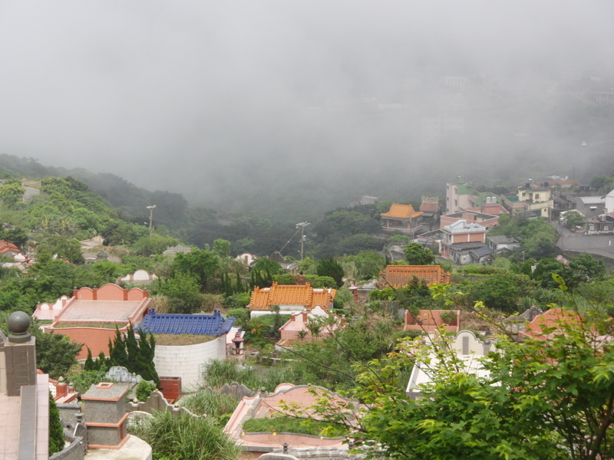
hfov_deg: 21.8
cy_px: 230
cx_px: 307
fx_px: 1596
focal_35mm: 90
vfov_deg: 16.4
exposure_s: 1/320
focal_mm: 16
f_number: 4.8
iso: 100
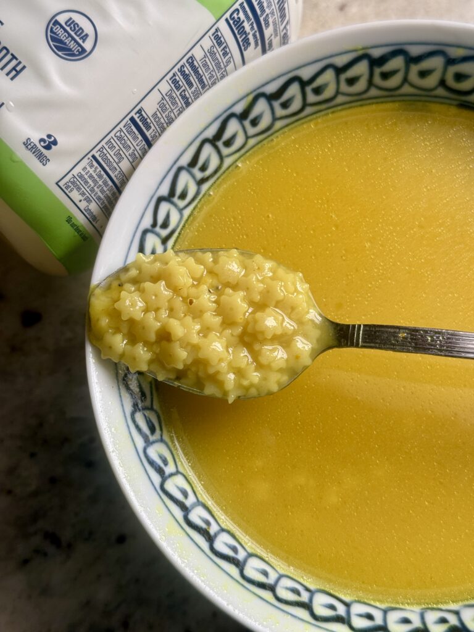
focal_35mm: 48
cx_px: 237
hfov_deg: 30.3
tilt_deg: -78.6
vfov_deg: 39.7
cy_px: 316
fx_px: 876
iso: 100
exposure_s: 1/110
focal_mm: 6.76
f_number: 1.78
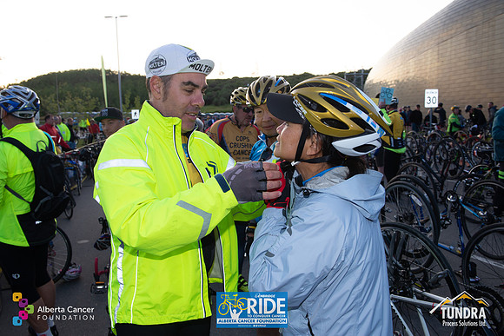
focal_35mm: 29
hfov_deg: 63.6
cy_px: 168
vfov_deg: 45.0
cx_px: 252
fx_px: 406
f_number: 8
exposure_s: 1/100
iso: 640
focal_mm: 29
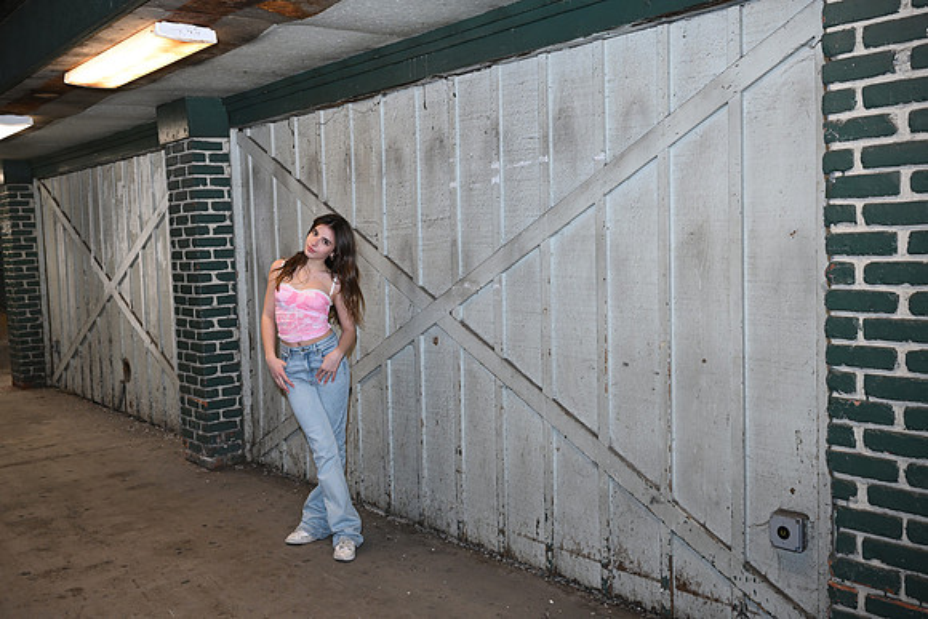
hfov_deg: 54.4
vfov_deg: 37.9
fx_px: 902
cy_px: 310
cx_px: 464
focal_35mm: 35
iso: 1250
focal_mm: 35
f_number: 5.6
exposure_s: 1/80
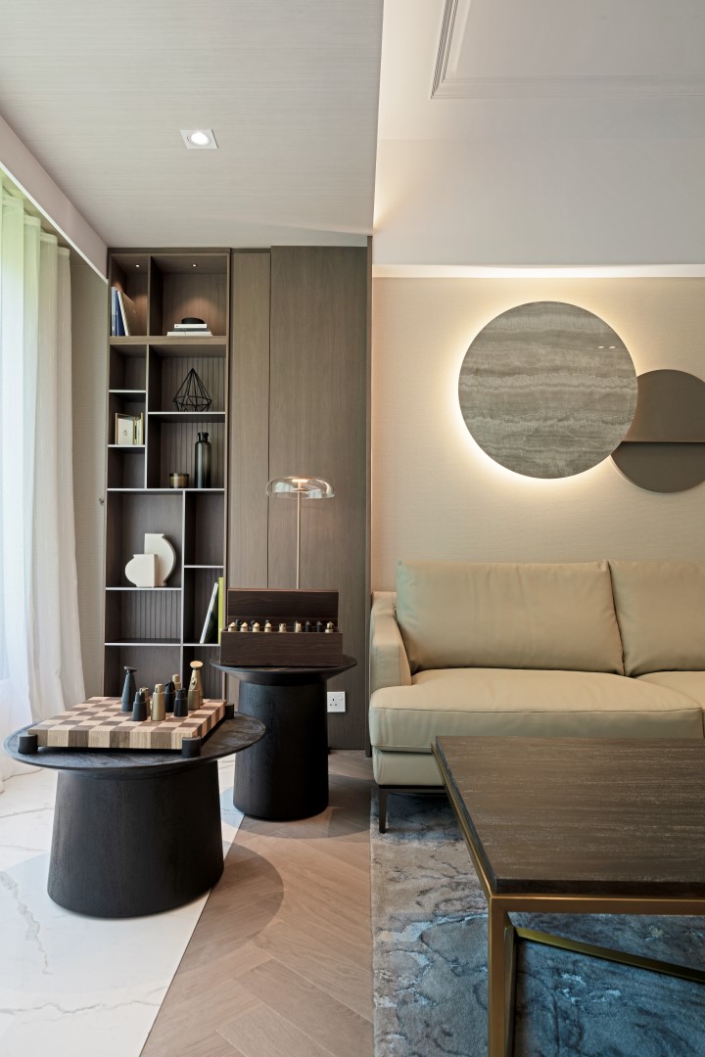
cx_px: 352
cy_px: 528
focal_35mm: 24
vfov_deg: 73.7
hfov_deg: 53.1
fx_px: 705
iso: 100
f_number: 13
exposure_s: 1/6
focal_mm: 24
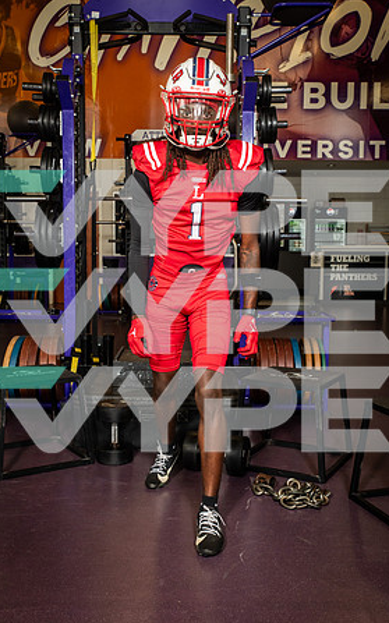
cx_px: 191
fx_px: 662
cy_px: 312
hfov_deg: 32.7
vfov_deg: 50.4
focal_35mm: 39
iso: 800
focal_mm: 38
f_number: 7.1
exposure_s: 1/250
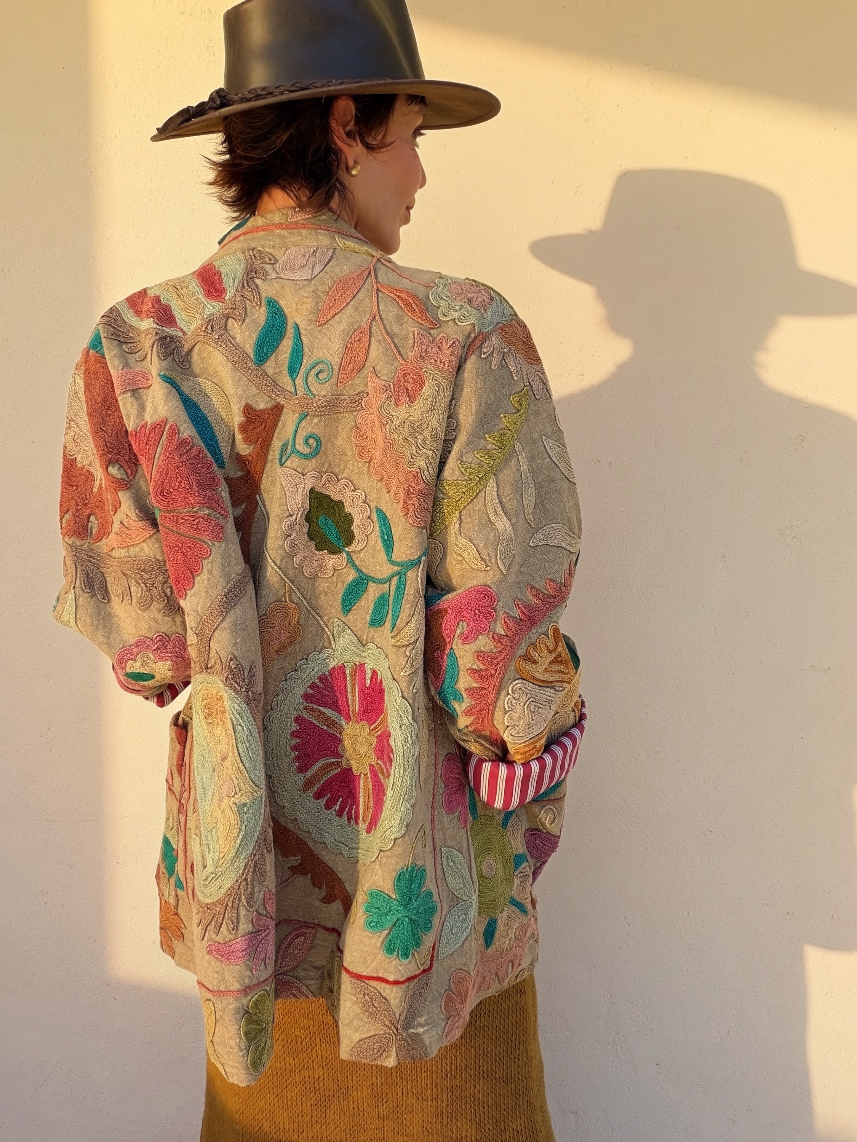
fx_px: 990
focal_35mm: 30
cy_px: 571
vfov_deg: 60.0
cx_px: 428
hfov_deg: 46.8
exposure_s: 1/361
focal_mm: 2.71
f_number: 1.9
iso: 25
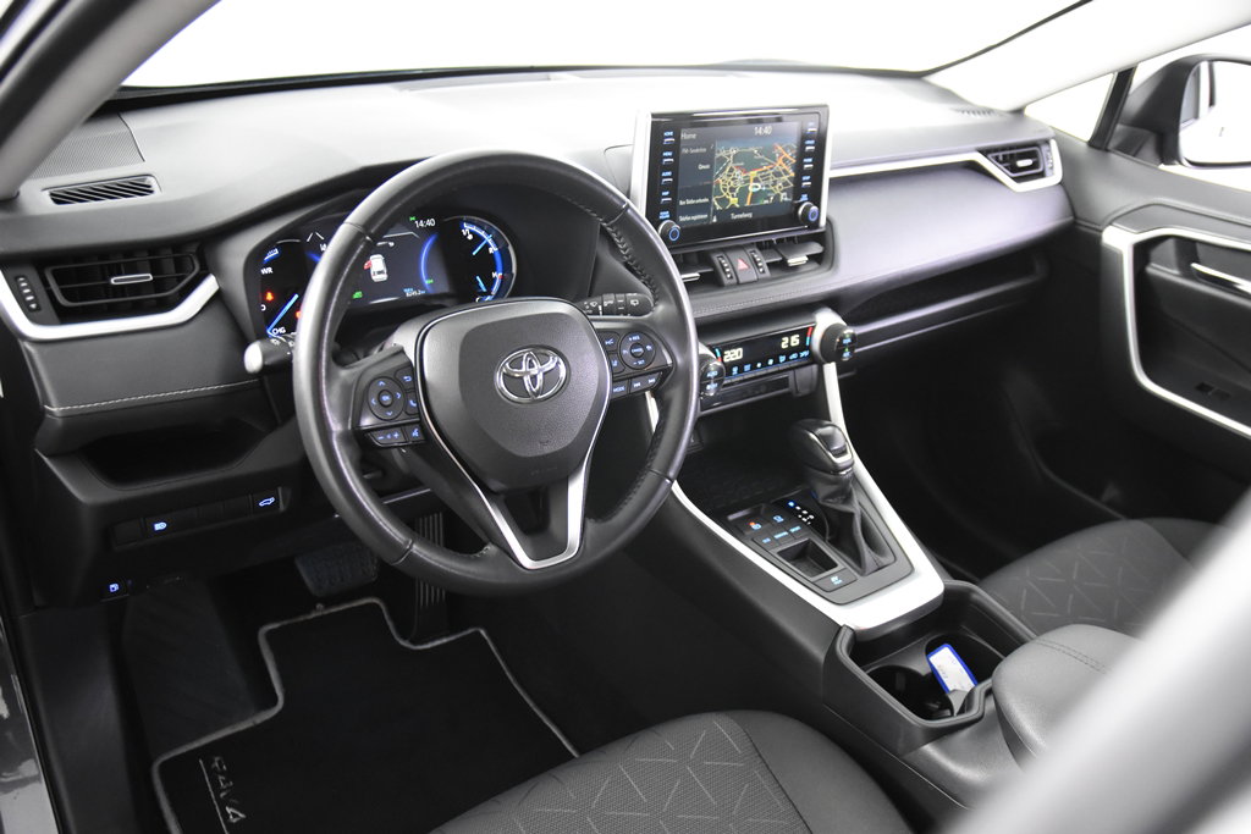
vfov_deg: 43.6
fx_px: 1043
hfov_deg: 61.9
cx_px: 626
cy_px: 417
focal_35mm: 30
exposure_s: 1/30
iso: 3200
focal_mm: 20
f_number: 2.8
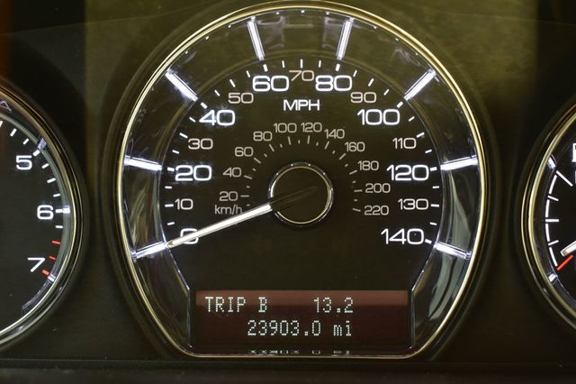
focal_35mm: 51
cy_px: 192
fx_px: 816
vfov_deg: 26.5
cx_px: 288
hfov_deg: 38.9
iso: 560
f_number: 6.3
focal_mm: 34
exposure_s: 1/15
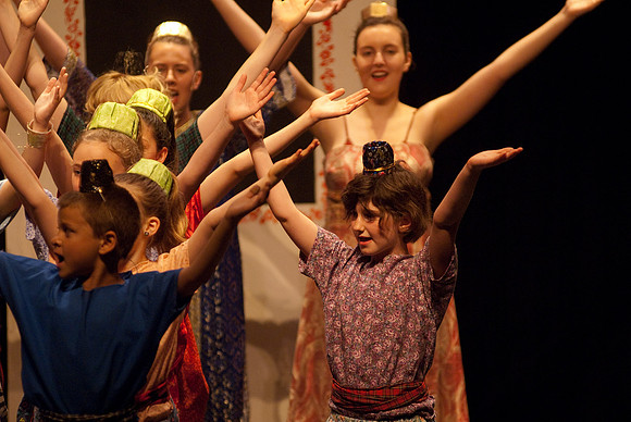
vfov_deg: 4.6
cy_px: 211
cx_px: 316
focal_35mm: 300
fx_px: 5264
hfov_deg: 6.9
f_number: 2.8
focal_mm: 200
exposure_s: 1/160
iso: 1000
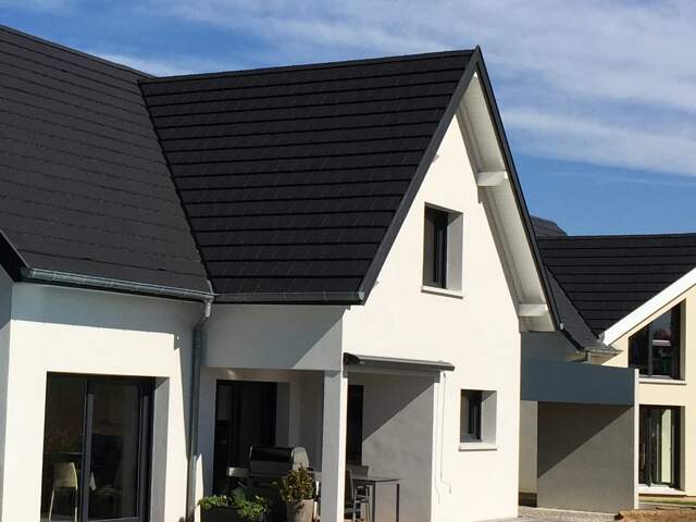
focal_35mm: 29
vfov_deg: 48.2
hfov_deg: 61.7
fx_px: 583
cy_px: 261
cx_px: 348
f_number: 2.2
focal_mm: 4.15
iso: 32
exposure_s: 1/3049
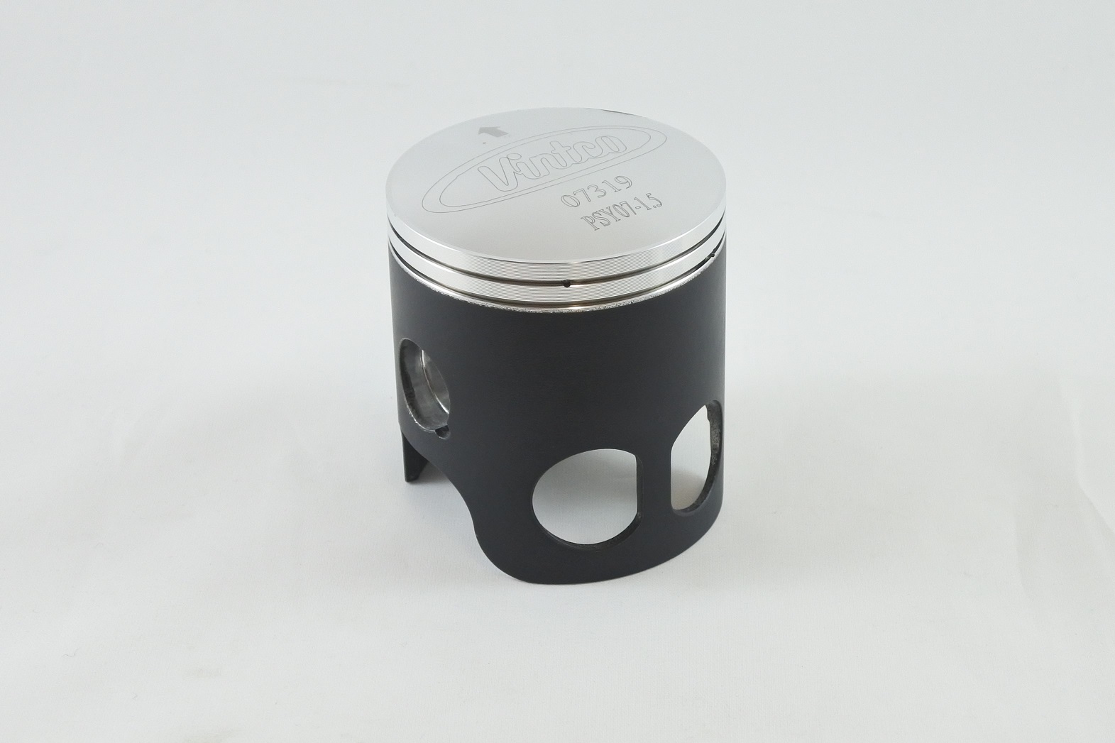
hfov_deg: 41.1
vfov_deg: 28.1
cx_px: 558
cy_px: 372
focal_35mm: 48
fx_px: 1486
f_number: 4.5
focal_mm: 18
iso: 400
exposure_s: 1/125
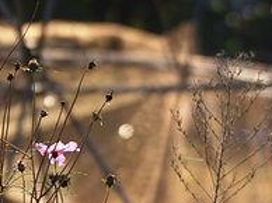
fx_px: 3447
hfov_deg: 4.5
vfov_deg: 3.4
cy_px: 93
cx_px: 90
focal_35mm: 439
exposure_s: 1/350
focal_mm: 115
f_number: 6.7
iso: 100
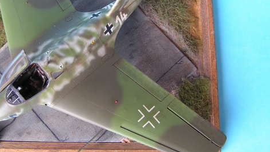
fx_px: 401
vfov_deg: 21.3
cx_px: 96
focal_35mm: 56
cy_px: 45
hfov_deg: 36.9
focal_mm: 6.3
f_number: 3.2
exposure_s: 1/40
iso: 50
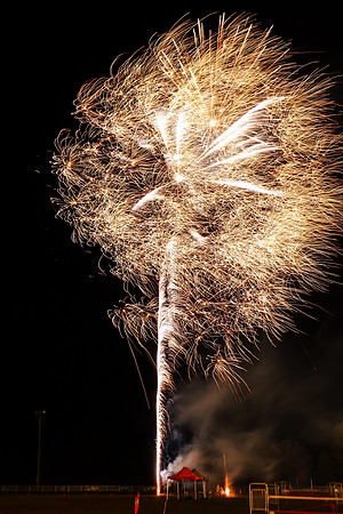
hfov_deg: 37.9
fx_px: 500
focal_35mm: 35
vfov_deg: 54.4
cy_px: 257
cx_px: 172
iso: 125
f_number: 5.6
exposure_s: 2
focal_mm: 13.09
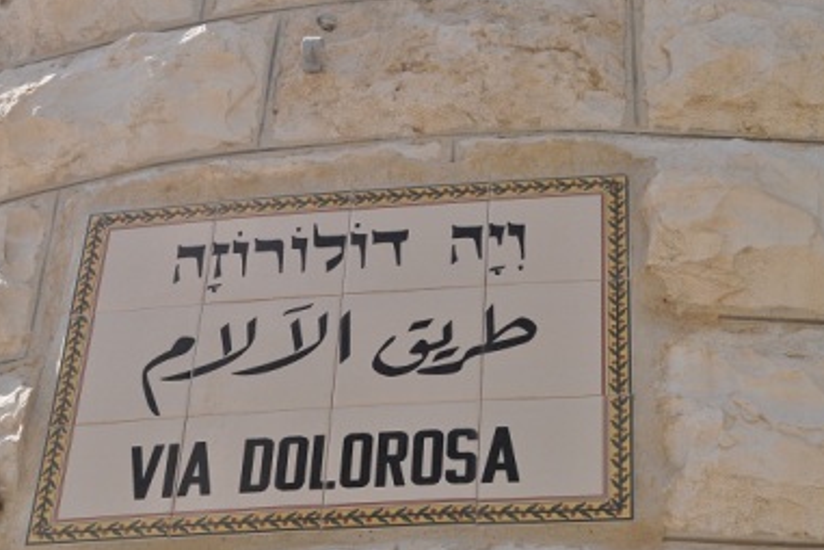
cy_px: 310
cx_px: 341
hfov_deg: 20.9
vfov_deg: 14.0
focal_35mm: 98
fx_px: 2234
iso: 200
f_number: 9
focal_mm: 55
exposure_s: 1/320
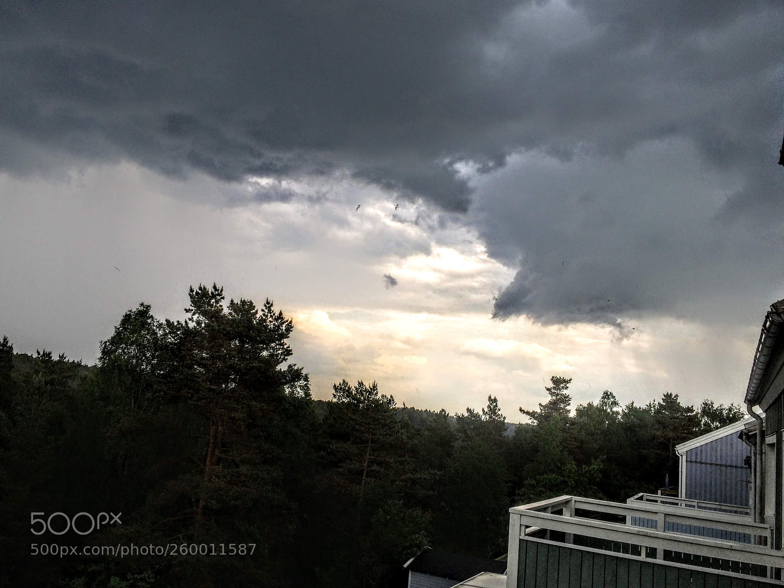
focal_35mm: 29
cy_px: 294
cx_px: 392
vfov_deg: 48.2
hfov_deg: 61.7
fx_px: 657
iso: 32
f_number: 2.2
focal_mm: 4.15
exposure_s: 1/578
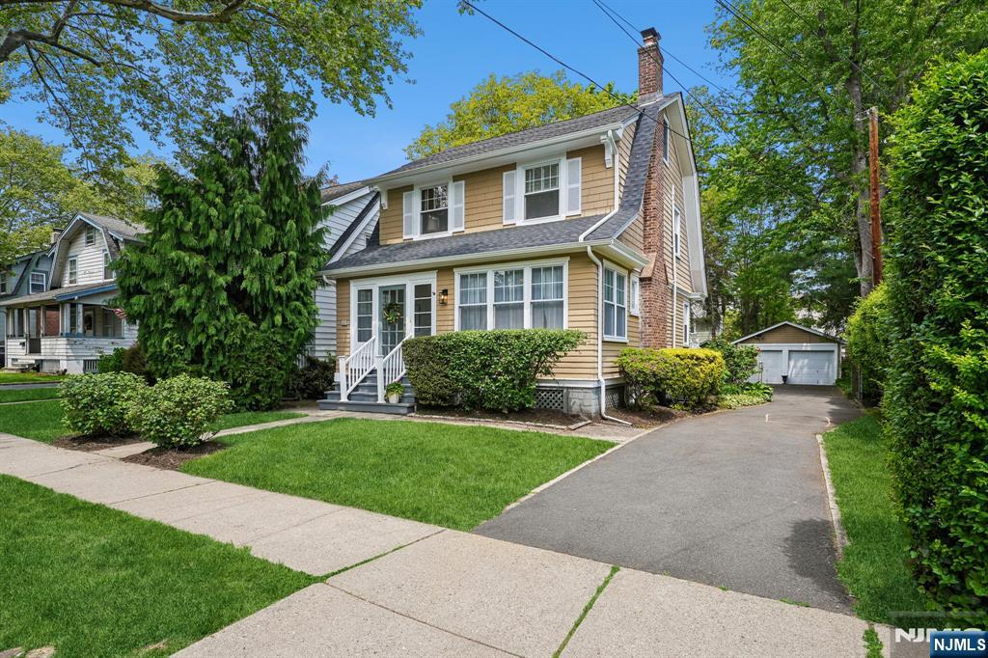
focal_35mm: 18
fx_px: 494
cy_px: 329
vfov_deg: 67.3
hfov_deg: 90.0
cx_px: 494
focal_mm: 18
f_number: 8
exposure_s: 1/250
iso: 160
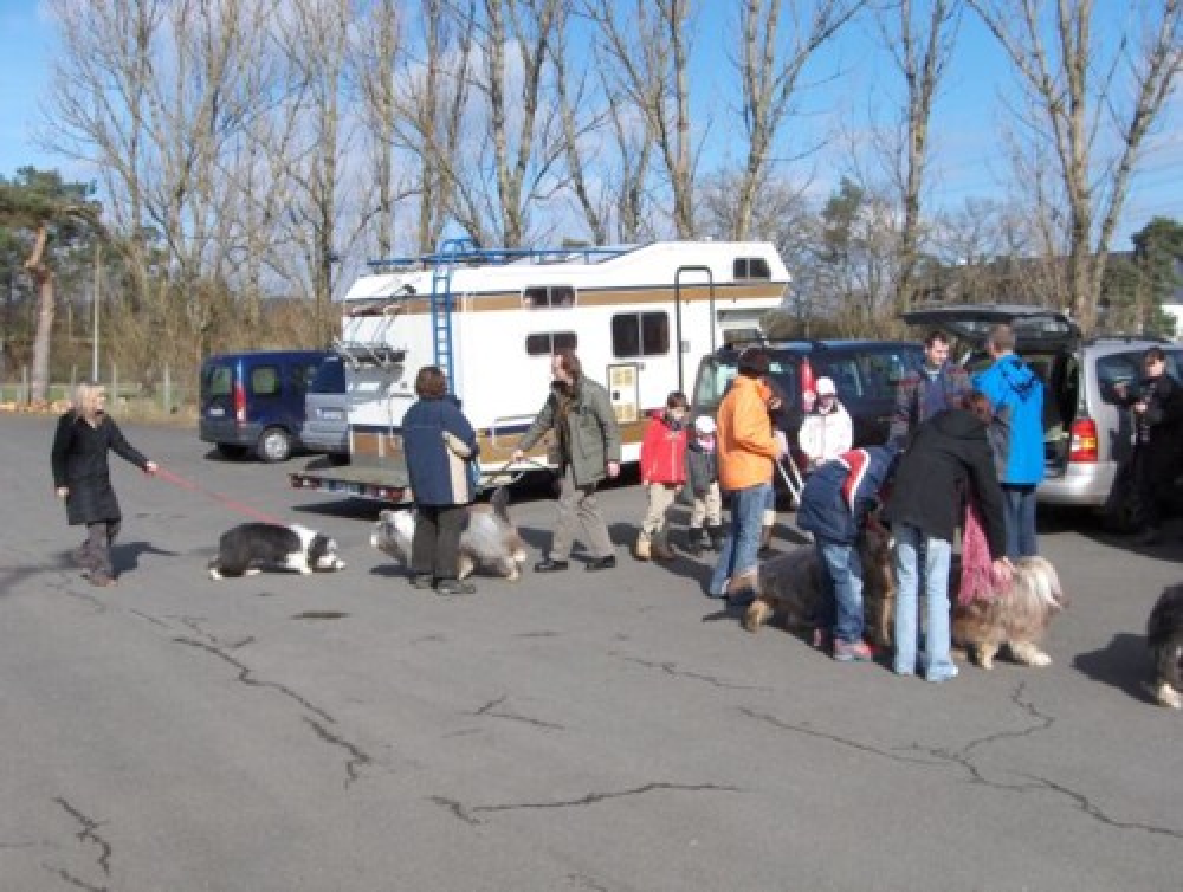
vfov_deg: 36.9
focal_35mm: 39
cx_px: 592
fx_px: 1335
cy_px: 446
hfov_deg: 47.8
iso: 50
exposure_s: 1/386
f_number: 4.8
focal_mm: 8
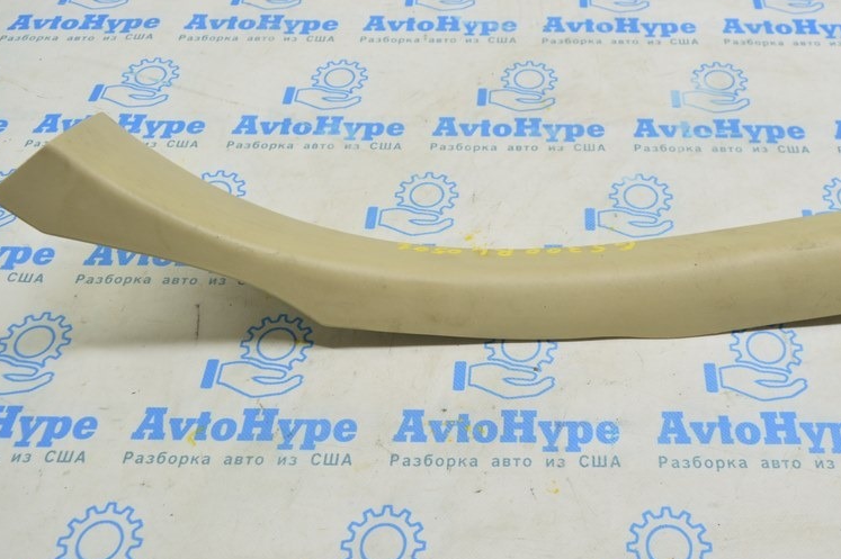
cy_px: 257
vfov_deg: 35.9
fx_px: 864
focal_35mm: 37
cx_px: 533
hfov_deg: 51.3
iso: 400
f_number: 5.6
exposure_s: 1/20
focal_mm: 18
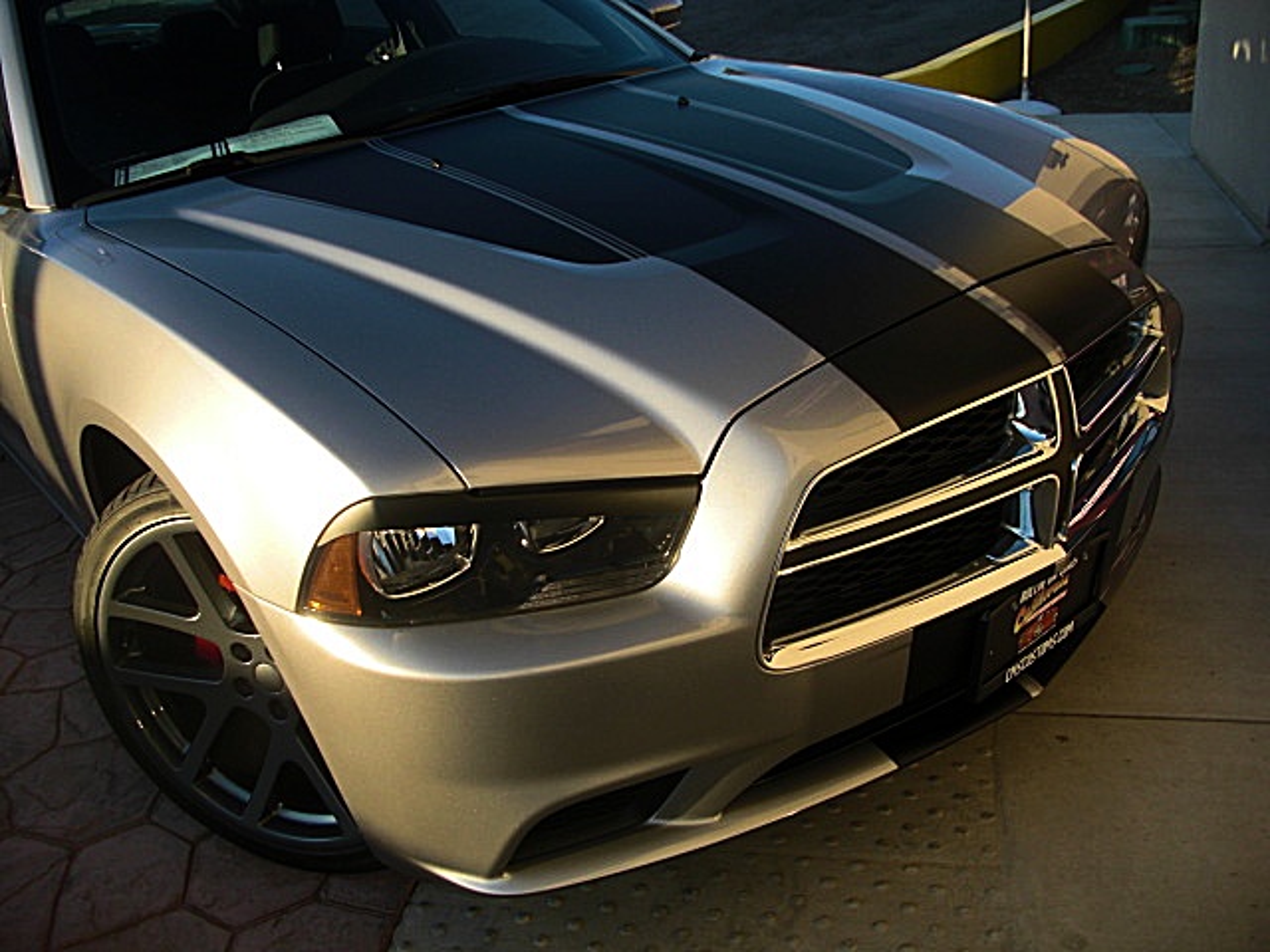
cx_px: 635
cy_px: 476
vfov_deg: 39.7
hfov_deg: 51.4
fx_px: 1321
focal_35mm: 36
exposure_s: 1/400
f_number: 2.8
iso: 50
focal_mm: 6.3
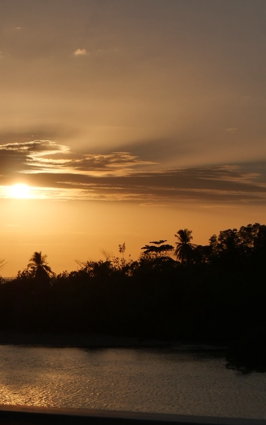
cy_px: 317
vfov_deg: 19.2
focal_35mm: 108
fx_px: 1252
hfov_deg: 12.1
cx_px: 34
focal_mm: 34
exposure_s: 1/1600
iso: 200
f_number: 11
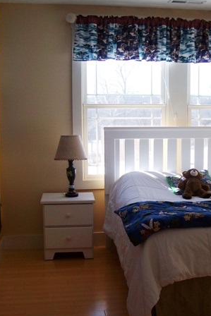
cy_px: 167
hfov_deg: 25.9
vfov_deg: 38.2
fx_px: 457
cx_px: 139
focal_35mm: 52
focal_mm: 5.8
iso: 80
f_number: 2.8
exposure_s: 1/158
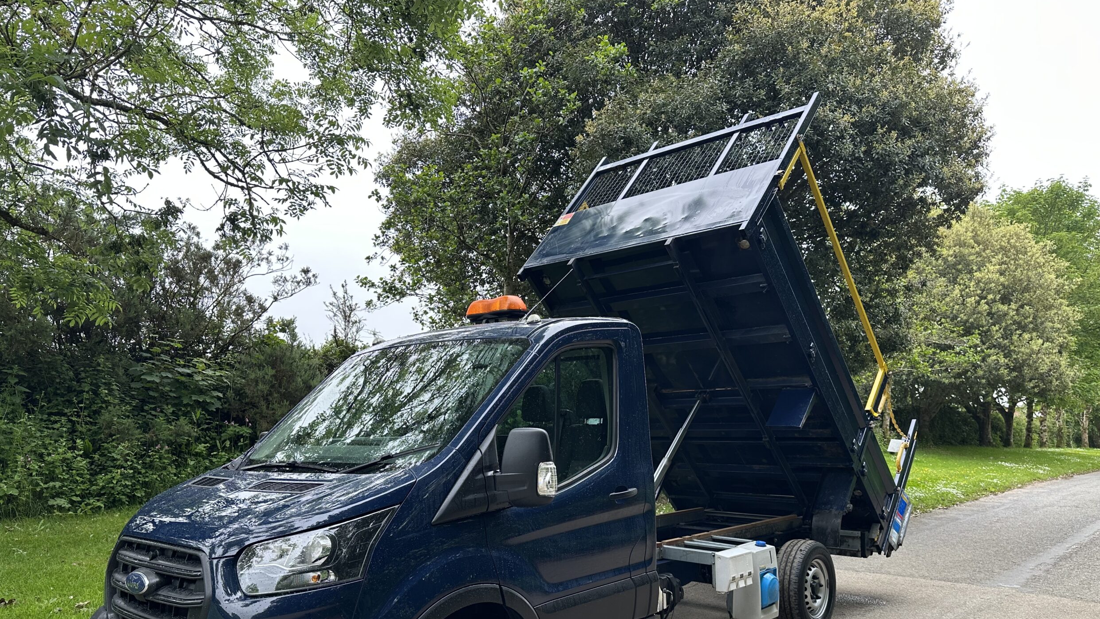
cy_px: 407
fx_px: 788
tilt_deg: +3.3
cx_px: 539
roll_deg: -3.6
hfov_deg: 69.8
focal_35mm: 27
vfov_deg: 42.4
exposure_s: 1/580
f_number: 1.78
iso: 80
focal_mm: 6.86
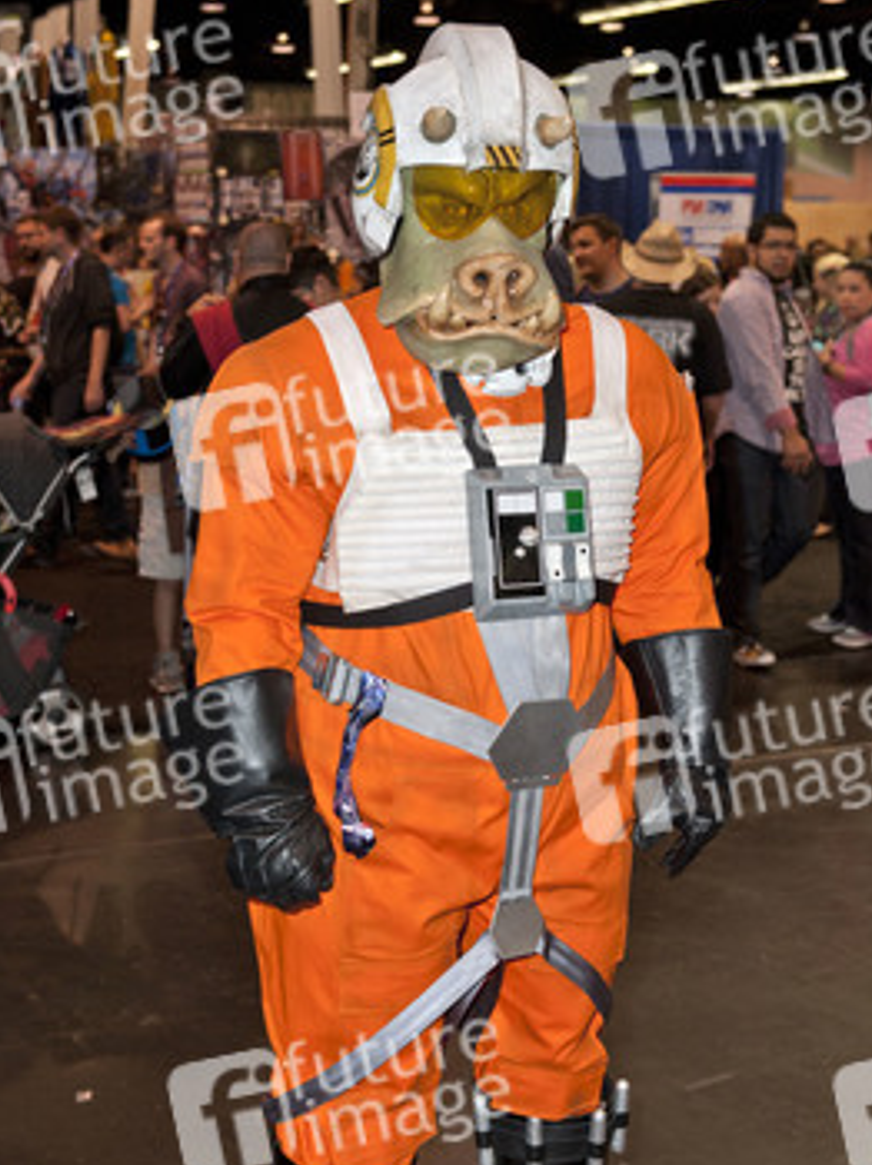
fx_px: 1850
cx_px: 438
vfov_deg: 35.0
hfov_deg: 26.5
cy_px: 599
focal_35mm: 55
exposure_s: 1/400
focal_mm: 50
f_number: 4
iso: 500
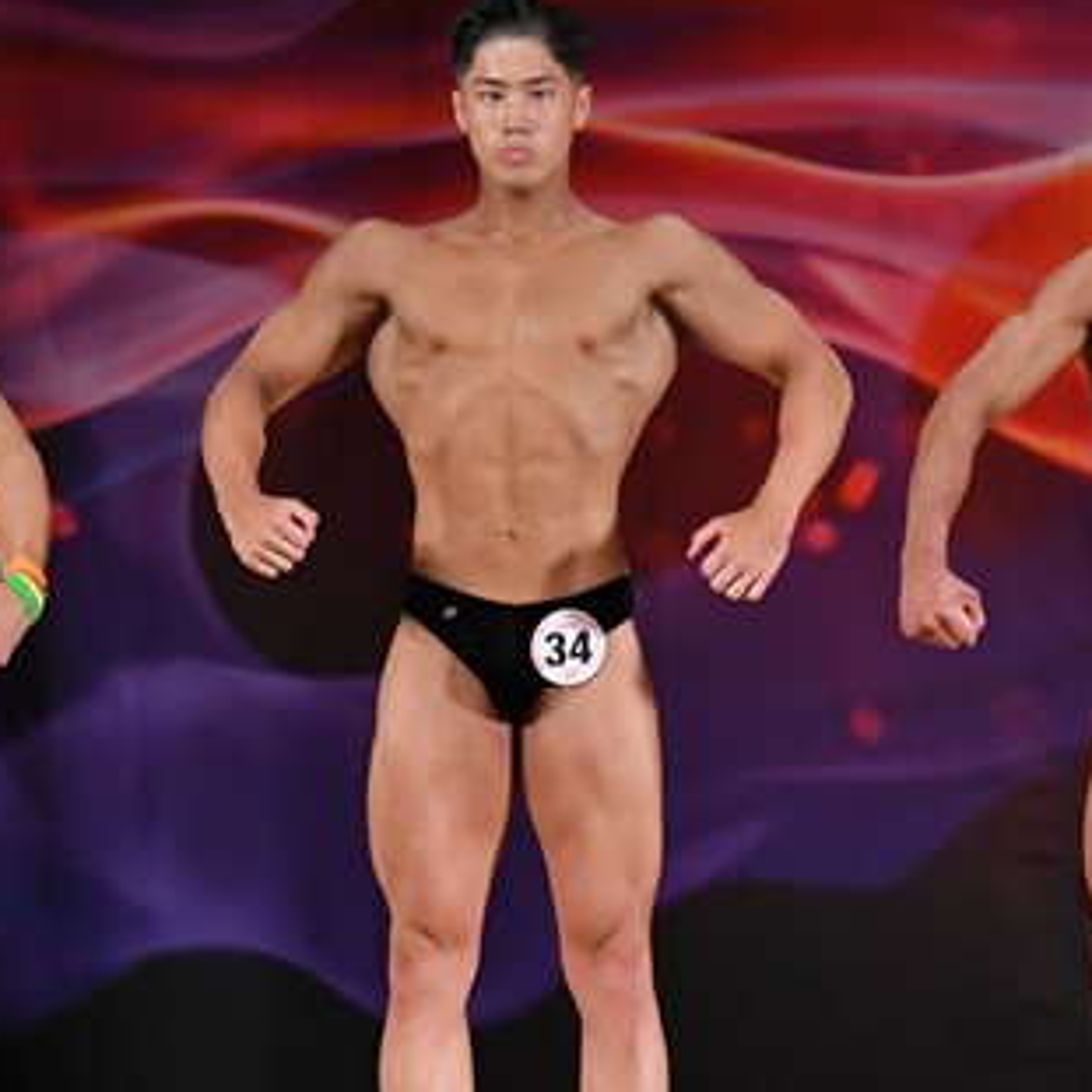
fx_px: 15240
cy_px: 716
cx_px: 778
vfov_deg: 4.1
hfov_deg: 4.1
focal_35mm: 427
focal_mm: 135
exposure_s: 1/400
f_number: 5.6
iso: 3200
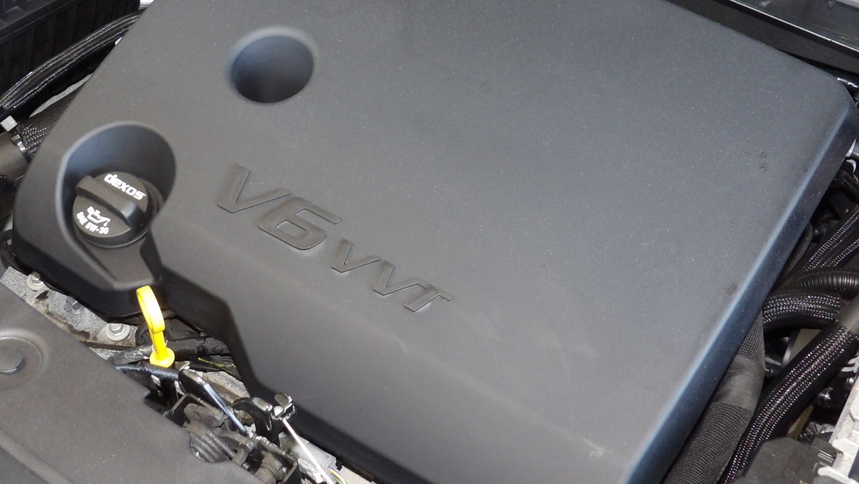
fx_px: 1253
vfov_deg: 21.7
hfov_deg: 37.8
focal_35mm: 55
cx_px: 419
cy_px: 157
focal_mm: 5.9
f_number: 3.6
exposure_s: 1/33
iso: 200
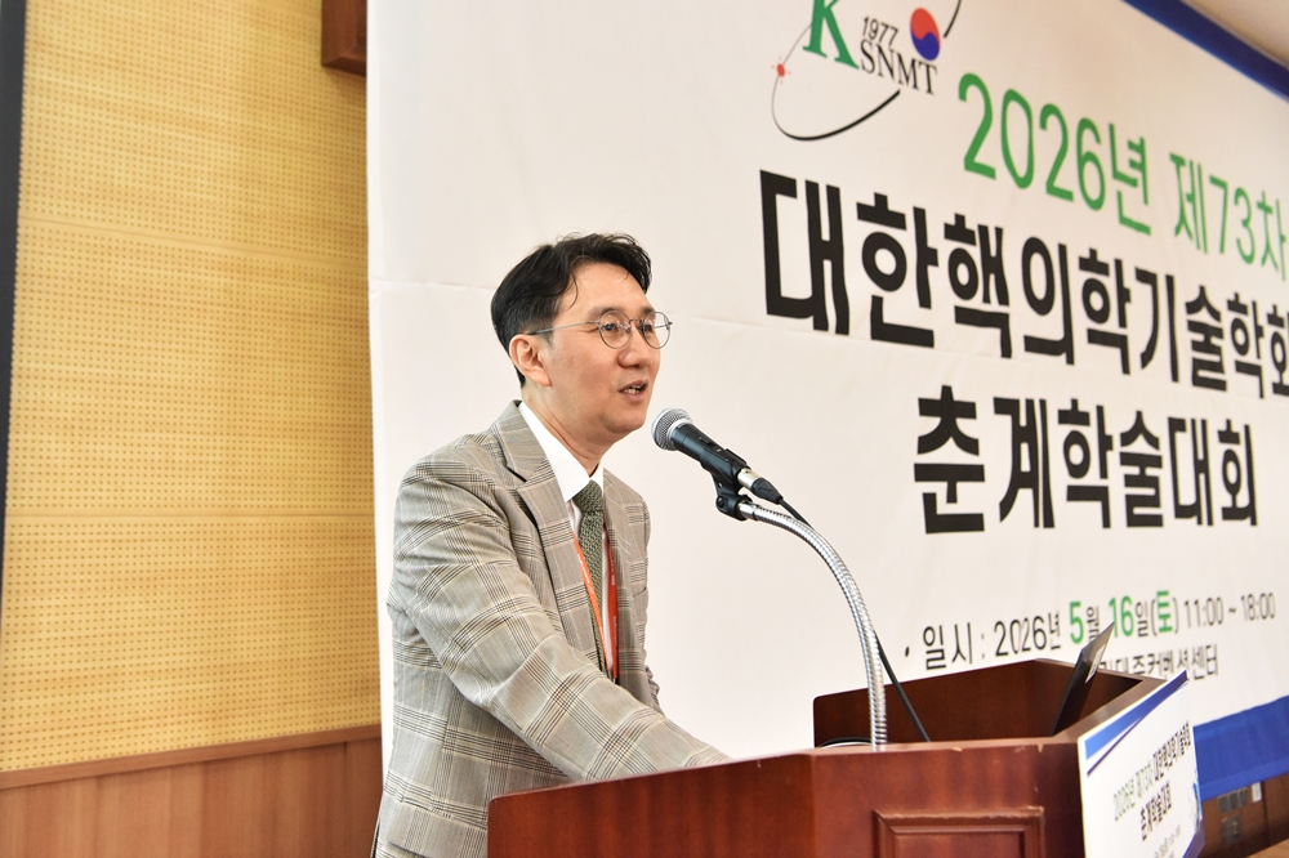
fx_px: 1217
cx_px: 644
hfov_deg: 55.8
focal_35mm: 34
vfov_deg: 38.9
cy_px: 429
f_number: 4.5
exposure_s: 1/100
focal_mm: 34
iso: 6400
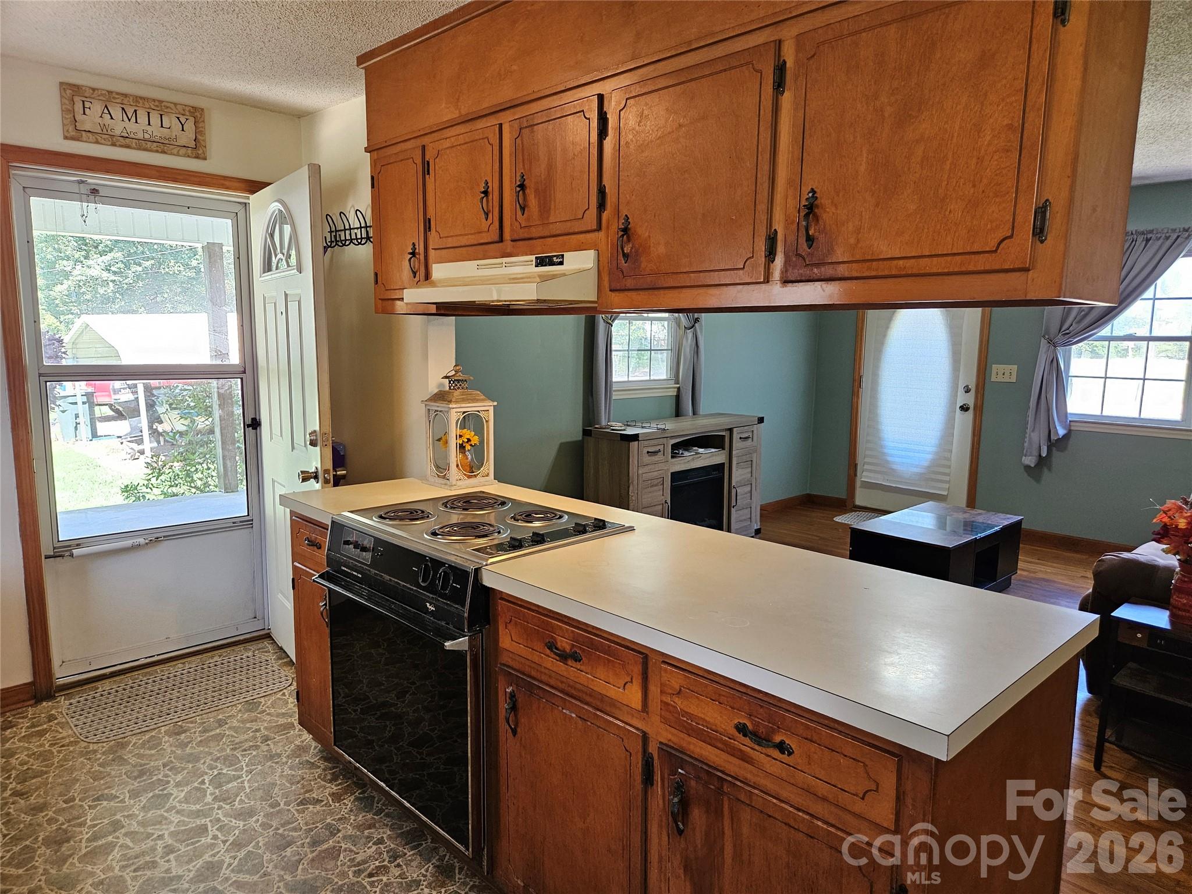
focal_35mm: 23
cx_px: 596
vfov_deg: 58.9
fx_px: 792
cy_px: 447
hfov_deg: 73.9
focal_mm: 5.4
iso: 320
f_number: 1.8
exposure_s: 1/120
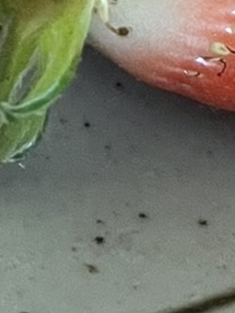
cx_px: -270
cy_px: -428
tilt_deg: -45.7
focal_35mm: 196
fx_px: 1774
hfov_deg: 7.2
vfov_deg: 9.1
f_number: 1.6
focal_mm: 4.2
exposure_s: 1/54
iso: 500
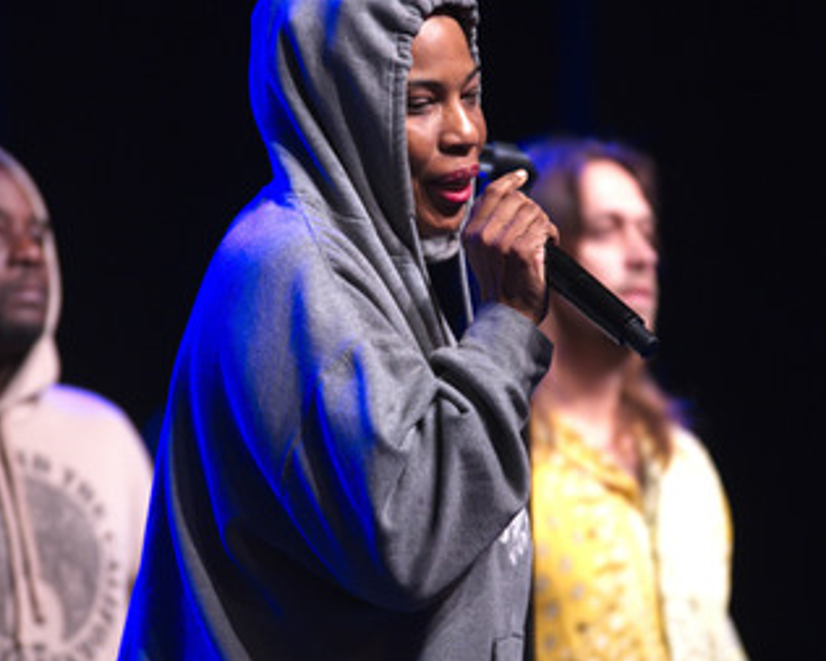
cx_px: 498
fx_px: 9830
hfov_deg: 4.8
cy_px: 282
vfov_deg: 3.9
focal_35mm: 402
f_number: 2.8
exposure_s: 1/50
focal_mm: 300
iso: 1600
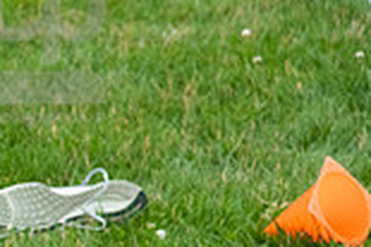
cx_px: -306
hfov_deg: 5.4
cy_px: 370
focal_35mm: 374
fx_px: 3850
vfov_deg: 3.7
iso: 2000
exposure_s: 1/1600
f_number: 5.6
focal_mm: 100
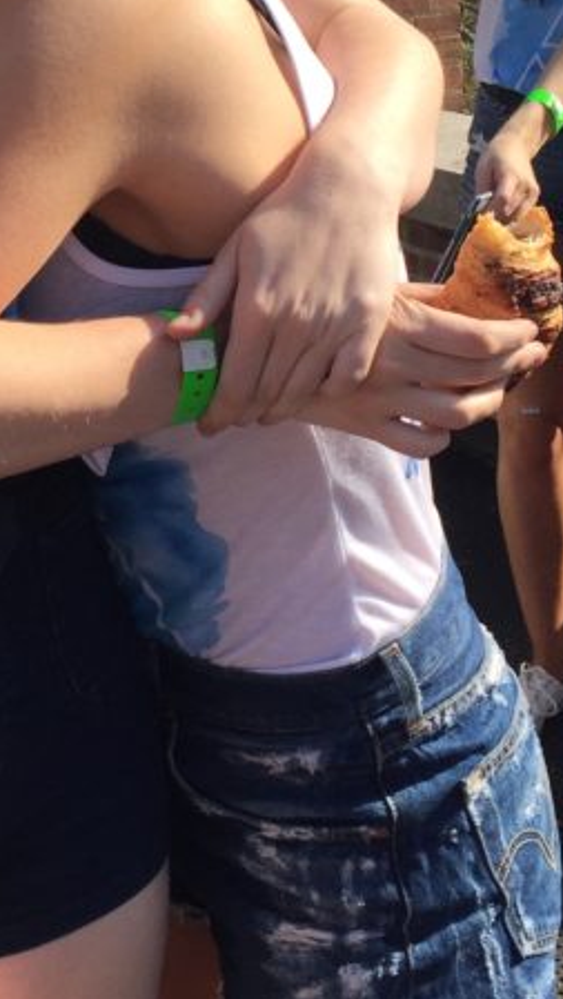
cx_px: -7
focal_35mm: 72
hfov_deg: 16.4
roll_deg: +4.1
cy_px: 158
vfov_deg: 28.5
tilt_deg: -11.3
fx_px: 1908
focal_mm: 4.15
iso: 32
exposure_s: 1/1364
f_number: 2.2
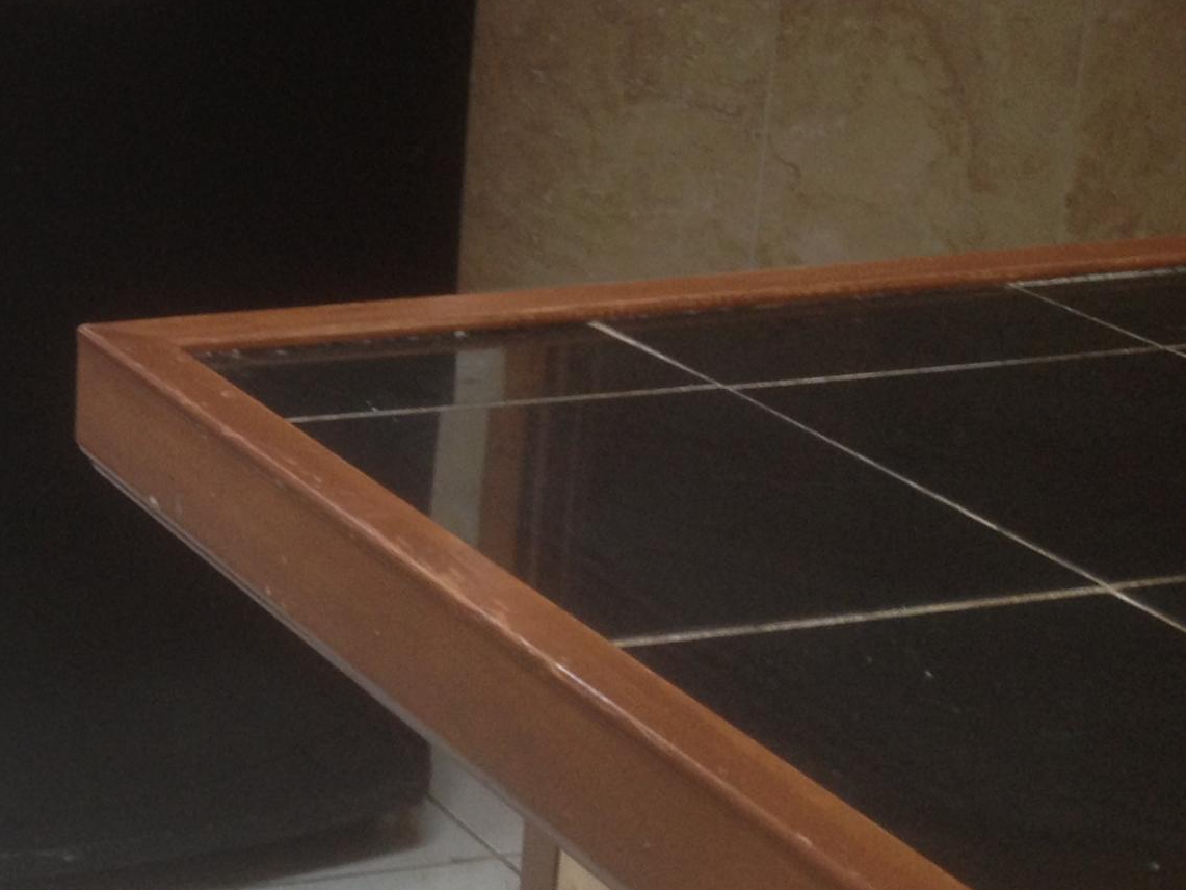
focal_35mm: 92
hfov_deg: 19.6
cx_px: -369
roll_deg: -0.1
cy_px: 128
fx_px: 3152
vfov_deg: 15.9
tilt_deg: -13.3
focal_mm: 4.28
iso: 80
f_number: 2.4
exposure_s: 1/20
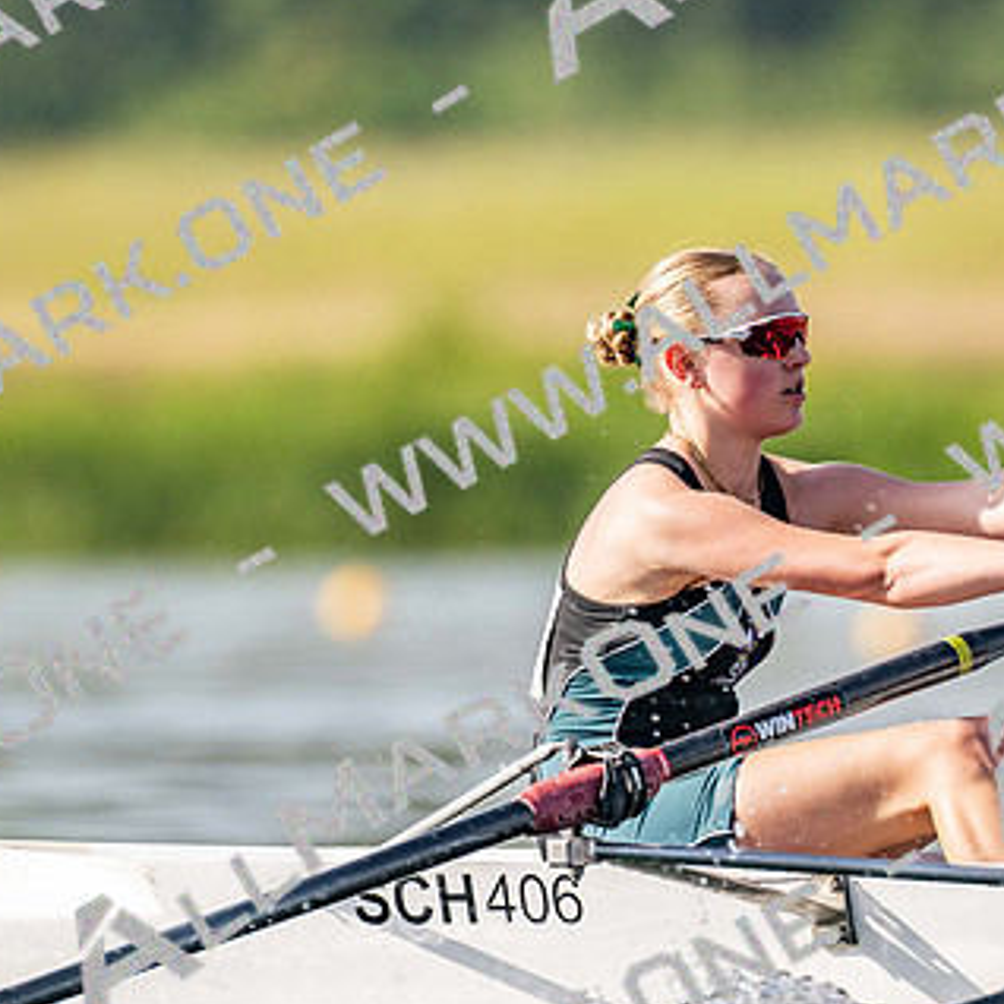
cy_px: 545
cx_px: 717
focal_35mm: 930
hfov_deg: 1.9
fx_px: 30517
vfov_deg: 1.9
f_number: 5.6
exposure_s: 1/2500
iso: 280
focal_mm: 600
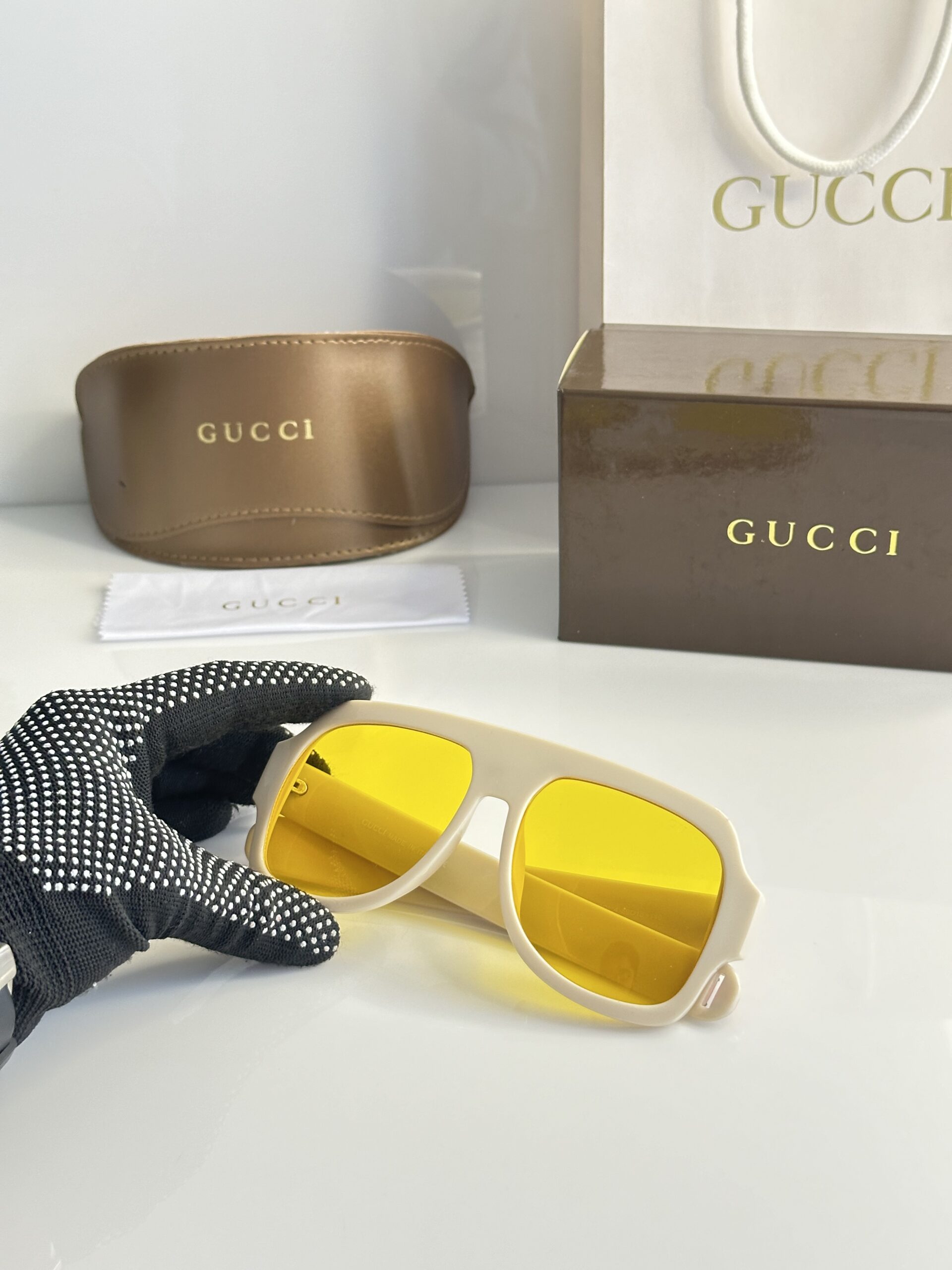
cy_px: 635
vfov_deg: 39.7
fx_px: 1760
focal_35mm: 48
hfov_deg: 30.3
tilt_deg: -26.9
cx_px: 476
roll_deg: +1.2
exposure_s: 1/50
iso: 200
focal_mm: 6.86
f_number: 1.78
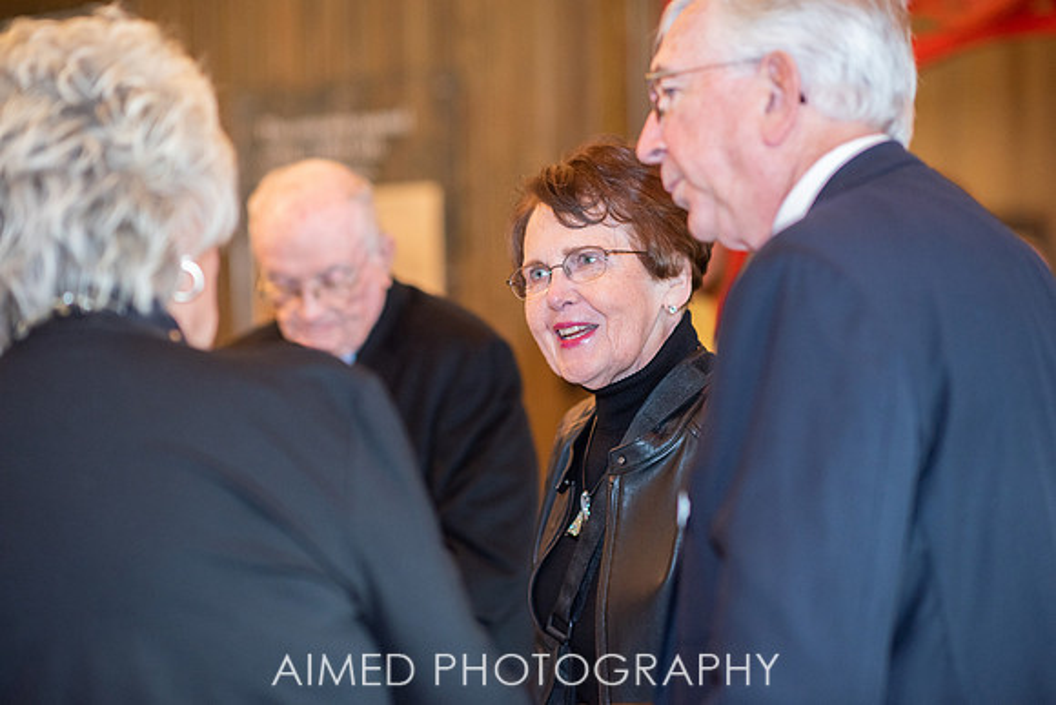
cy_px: 353
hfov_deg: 23.3
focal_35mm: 87
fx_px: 2560
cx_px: 520
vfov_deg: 15.7
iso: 800
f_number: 2
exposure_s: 1/200
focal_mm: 85
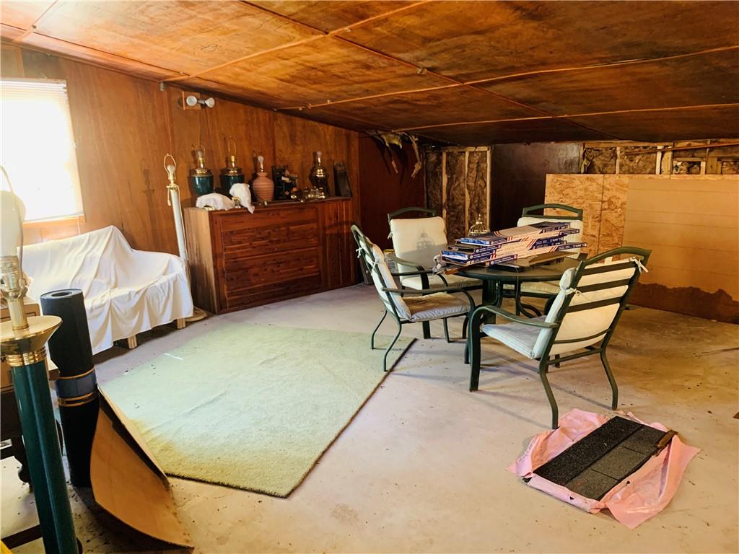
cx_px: 370
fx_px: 555
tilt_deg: -10.8
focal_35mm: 26
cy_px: 277
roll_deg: +1.9
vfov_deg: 53.1
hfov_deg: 67.3
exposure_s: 1/40
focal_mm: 4.25
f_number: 1.8
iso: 400
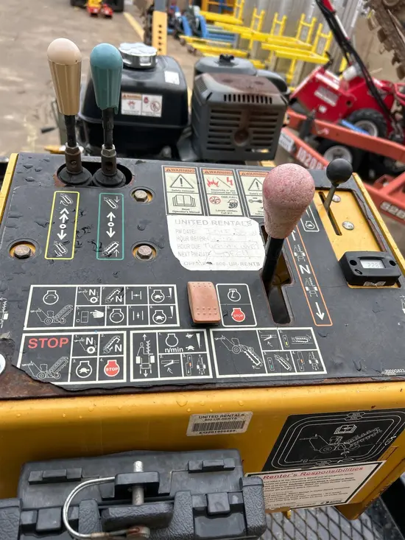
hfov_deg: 53.1
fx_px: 405
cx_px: 202
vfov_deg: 67.3
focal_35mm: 26
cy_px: 270
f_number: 1.5
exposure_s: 1/1266
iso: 50
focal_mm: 5.7
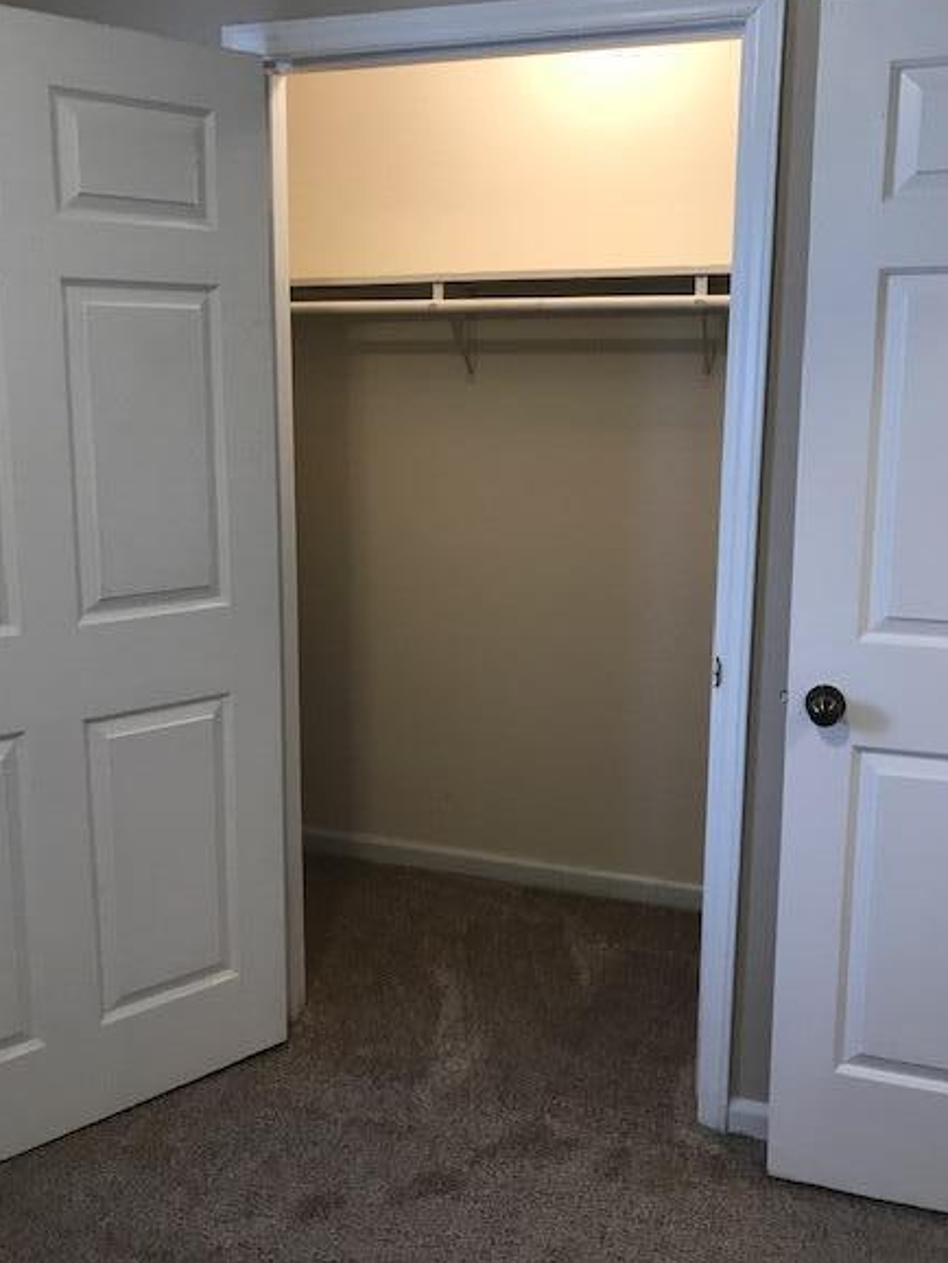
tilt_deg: -7.4
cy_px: 566
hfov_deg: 45.5
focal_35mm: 31
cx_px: 448
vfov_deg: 58.2
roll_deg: +1.7
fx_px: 1131
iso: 40
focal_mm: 3.99
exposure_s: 1/24
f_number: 1.8
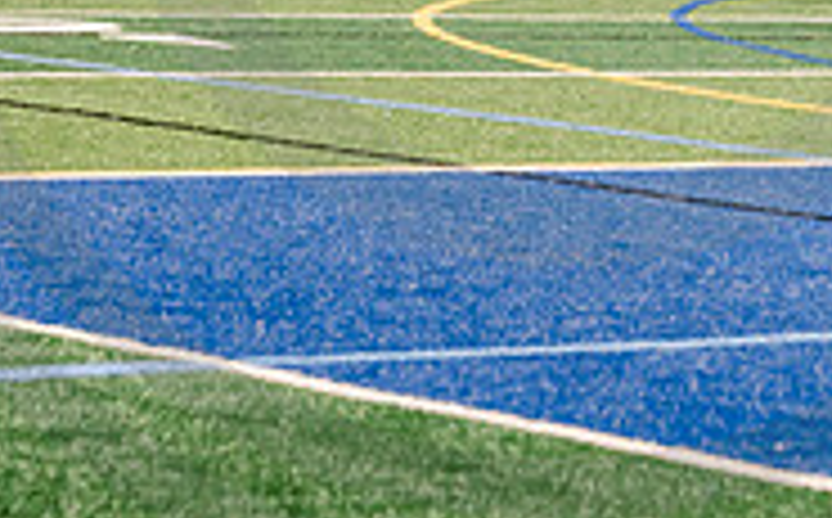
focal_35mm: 224
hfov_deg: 9.4
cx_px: 562
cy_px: -173
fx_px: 5071
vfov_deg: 5.8
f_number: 4
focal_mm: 70
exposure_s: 1/160
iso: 2500
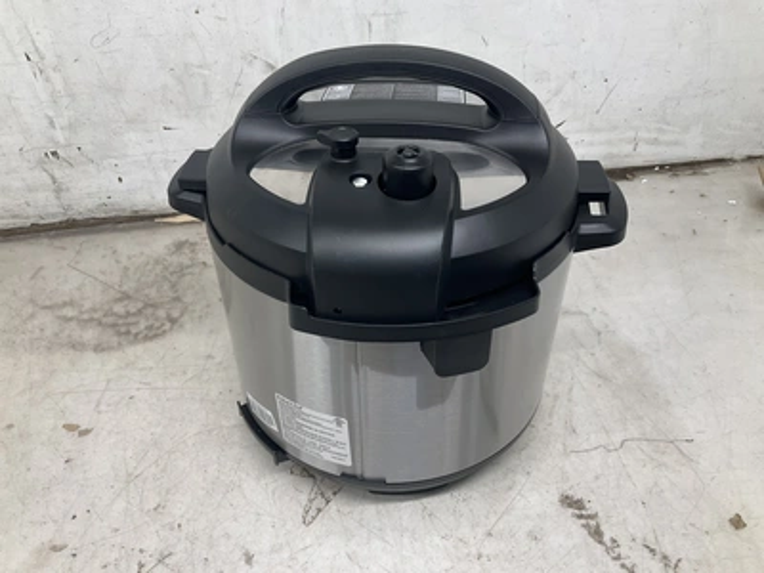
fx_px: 640
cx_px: 382
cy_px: 286
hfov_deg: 61.7
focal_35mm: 29
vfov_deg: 48.2
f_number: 1.8
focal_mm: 3
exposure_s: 1/120
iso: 50
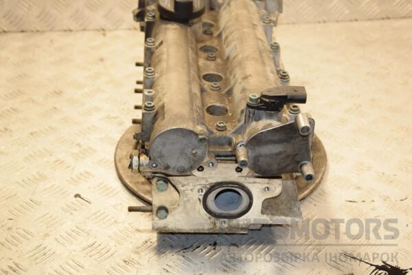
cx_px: 206
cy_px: 138
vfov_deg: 20.2
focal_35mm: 68
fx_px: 772
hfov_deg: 29.9
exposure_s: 1/200
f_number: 5.6
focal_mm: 45
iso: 800
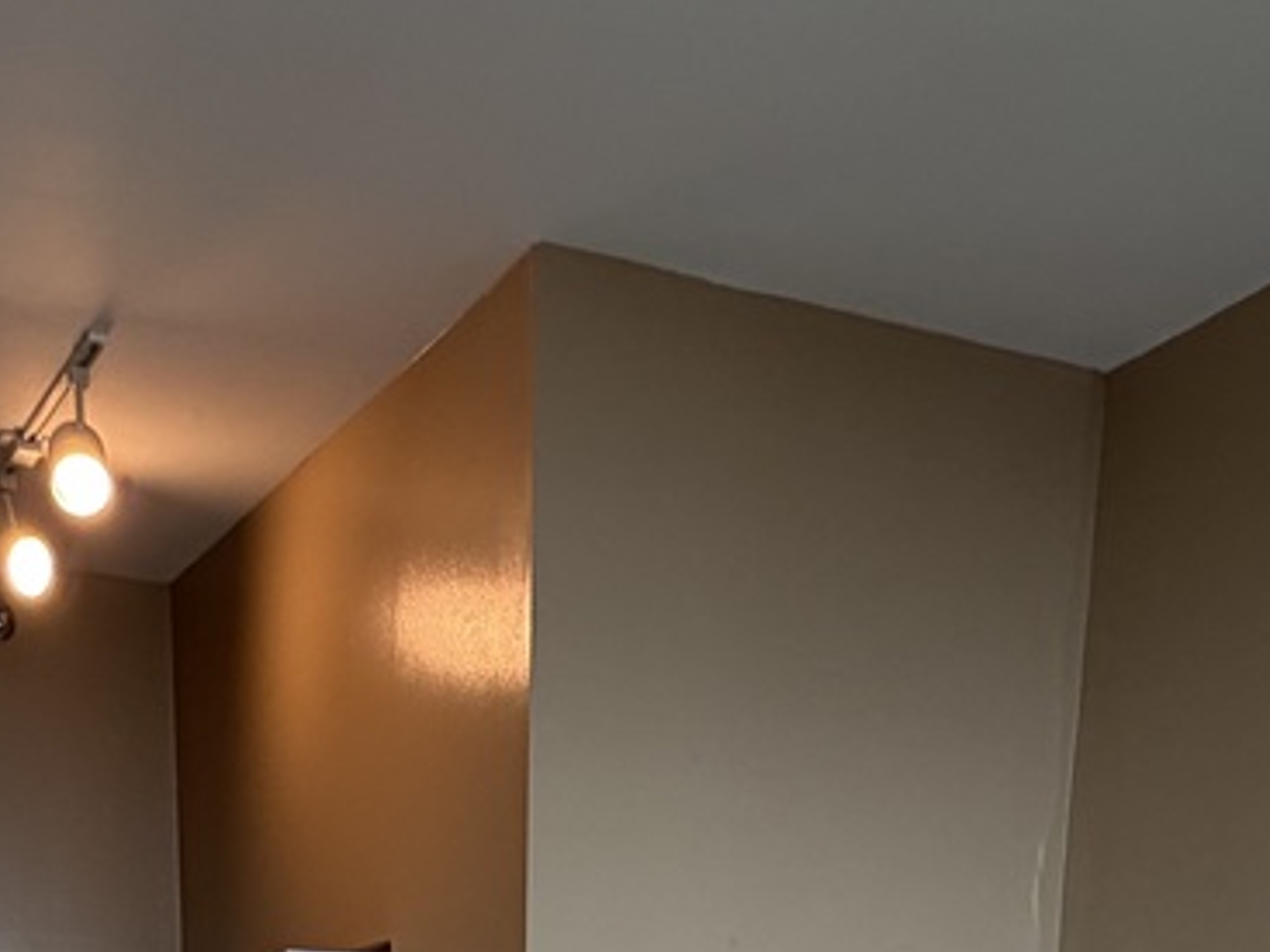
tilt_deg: -16.6
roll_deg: -1.2
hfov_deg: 34.8
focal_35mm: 55
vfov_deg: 19.2
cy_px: 1772
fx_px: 2017
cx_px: 484
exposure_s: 1/120
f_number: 2.2
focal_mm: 2.22
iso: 64
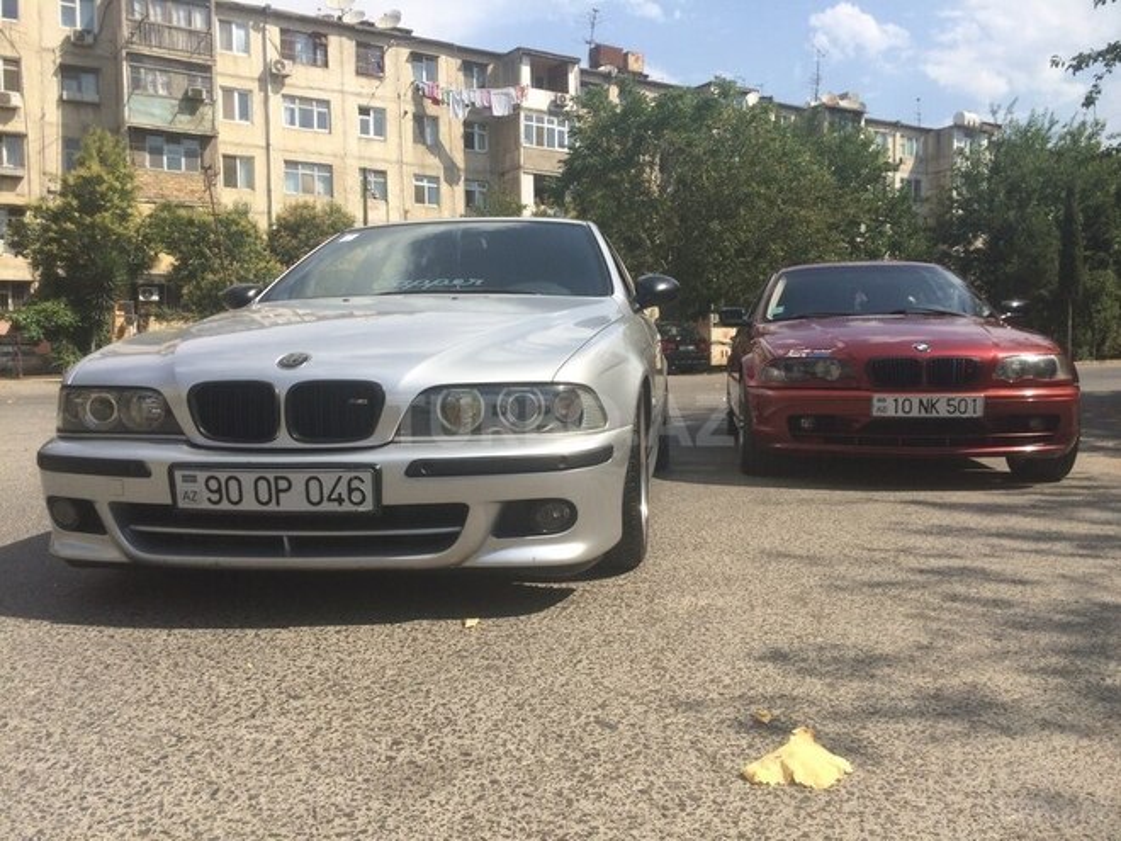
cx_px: 560
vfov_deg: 48.2
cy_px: 420
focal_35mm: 29
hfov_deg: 61.7
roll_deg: +0.4
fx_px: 939
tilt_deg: -3.9
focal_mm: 4.15
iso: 32
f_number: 2.2
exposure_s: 1/2053
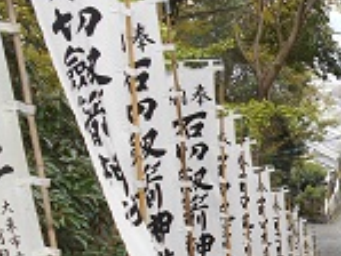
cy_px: 213
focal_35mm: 86
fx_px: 848
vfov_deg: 17.0
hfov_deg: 20.7
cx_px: 442
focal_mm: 5.8
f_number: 3.6
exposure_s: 1/50
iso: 80
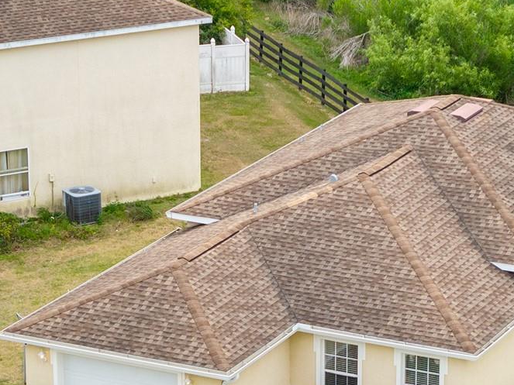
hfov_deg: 11.7
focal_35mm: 169
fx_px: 2509
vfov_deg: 8.8
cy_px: 299
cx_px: 285
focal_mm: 19.35
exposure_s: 1/240
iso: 100
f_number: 2.8
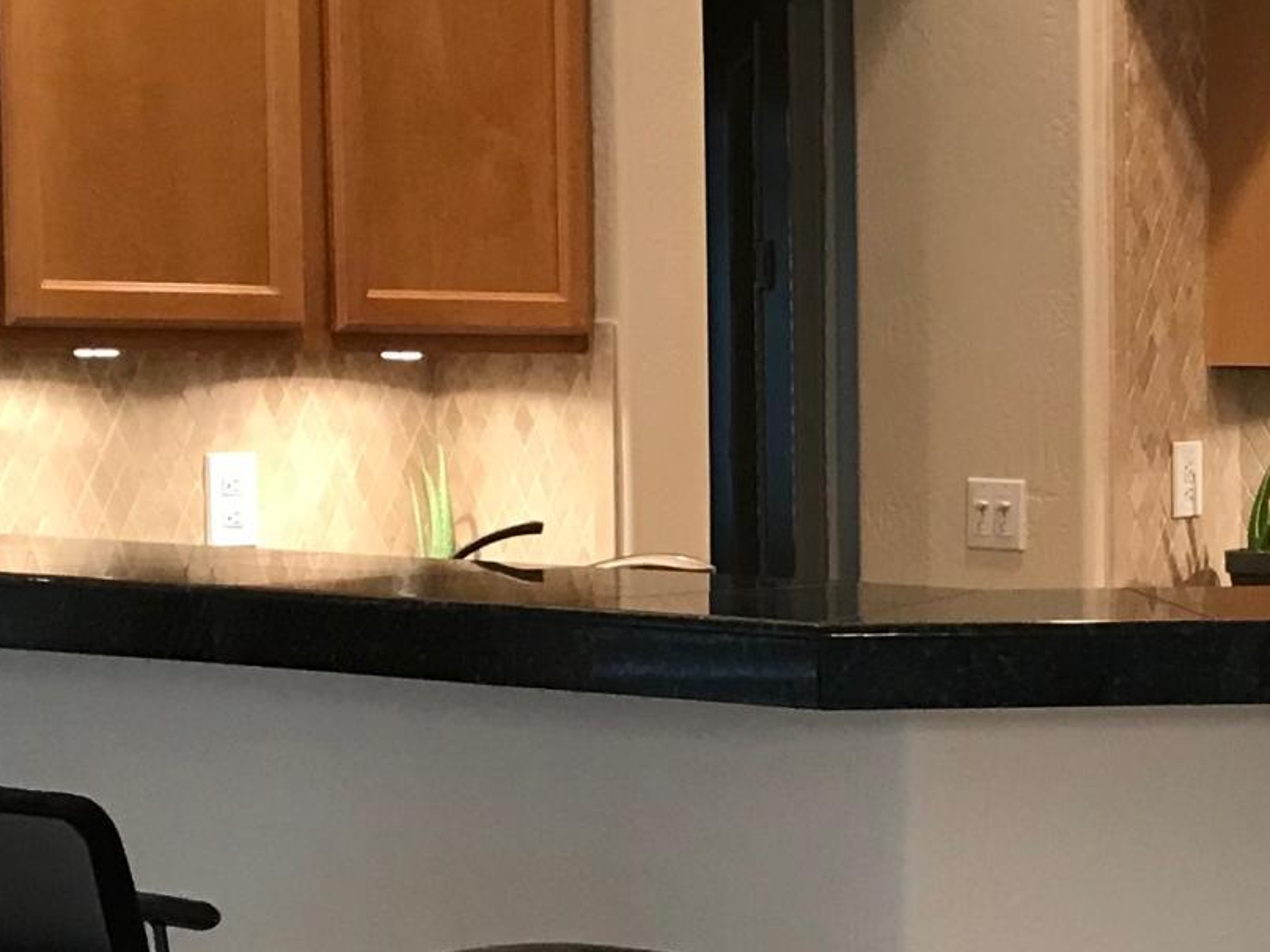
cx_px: 1265
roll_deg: +0.1
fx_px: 3816
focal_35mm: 104
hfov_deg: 18.4
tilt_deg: -3.7
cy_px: 735
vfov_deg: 14.2
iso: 40
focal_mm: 3.99
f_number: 1.8
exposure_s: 1/15
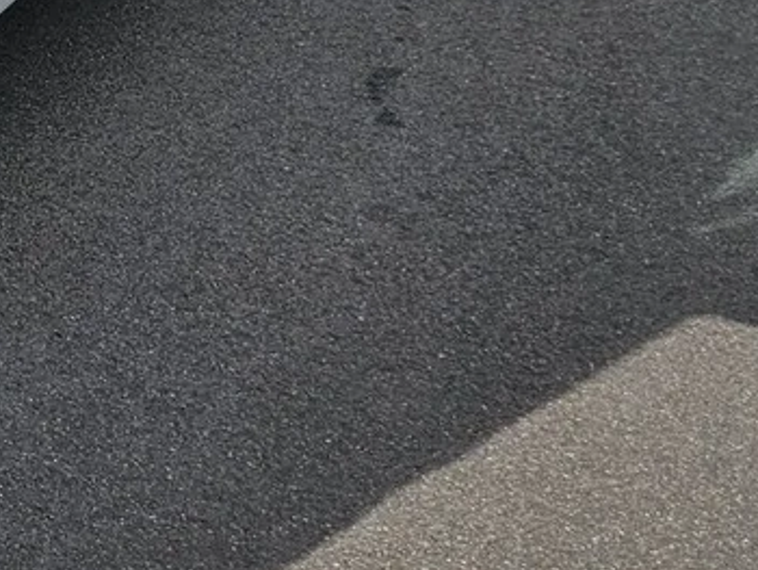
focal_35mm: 105
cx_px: -808
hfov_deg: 14.9
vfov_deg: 13.2
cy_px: -342
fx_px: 2301
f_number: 1.7
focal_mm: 6.3
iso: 10
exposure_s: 1/871
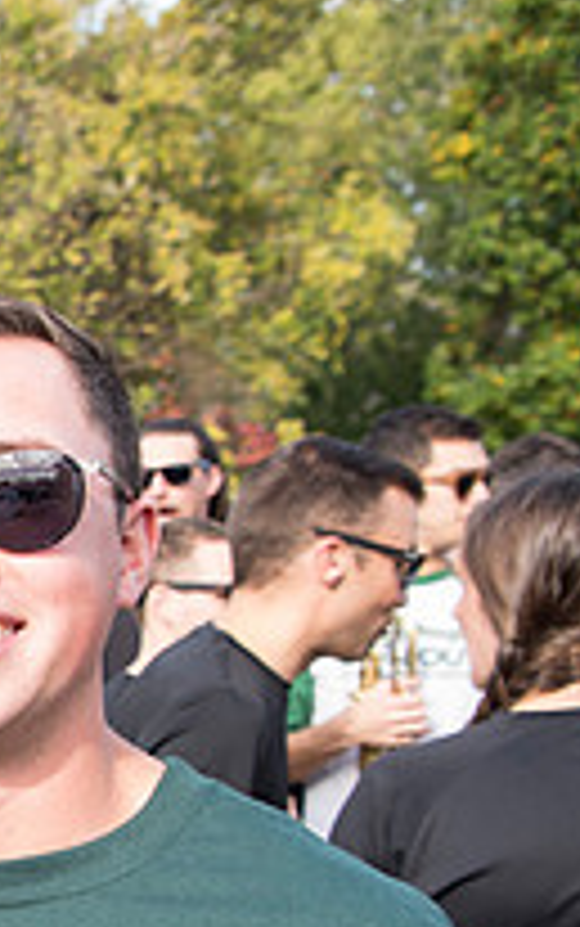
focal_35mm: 69
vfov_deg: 29.1
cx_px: -602
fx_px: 1743
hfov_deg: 15.1
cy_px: 745
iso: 250
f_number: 4.5
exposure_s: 1/400
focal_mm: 24
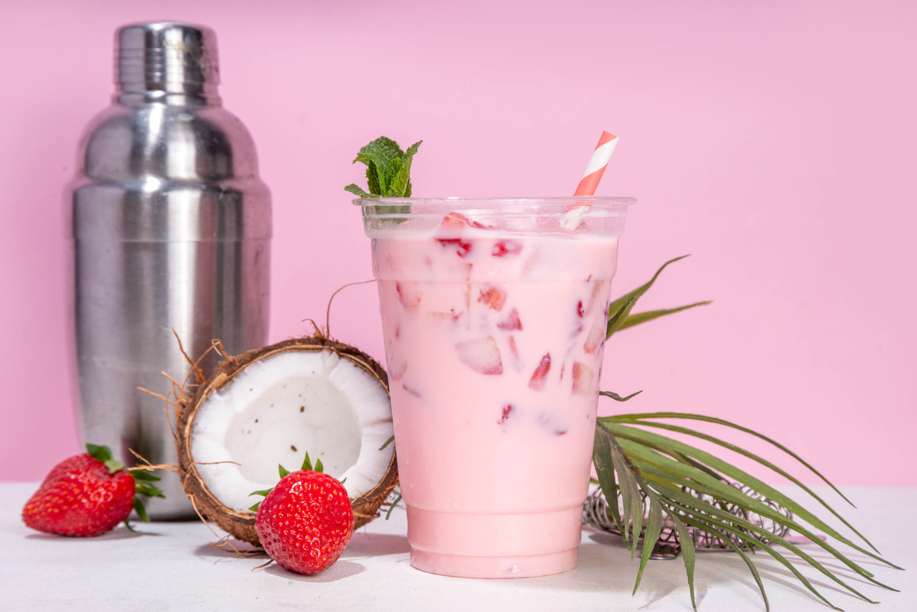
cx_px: 458
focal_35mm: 88
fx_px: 2242
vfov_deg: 15.5
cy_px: 306
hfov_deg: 23.1
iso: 100
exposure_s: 1/200
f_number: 18
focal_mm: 88
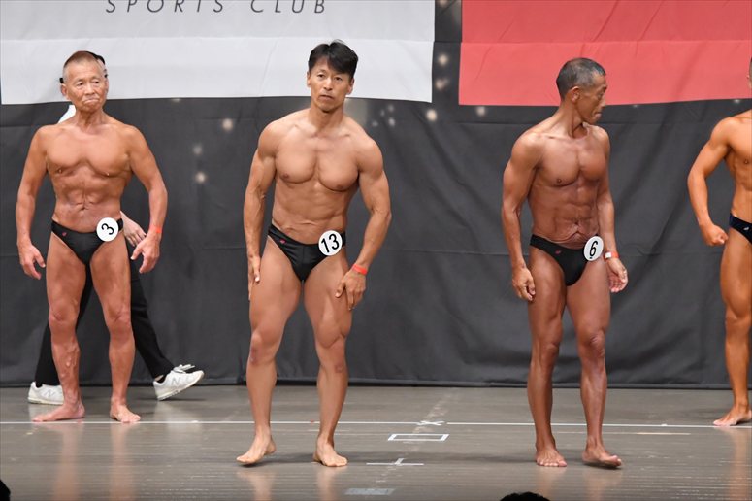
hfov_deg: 10.2
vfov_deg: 6.8
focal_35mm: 202
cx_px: 376
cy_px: 250
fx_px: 4218
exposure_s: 1/400
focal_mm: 135
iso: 6400
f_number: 5.6
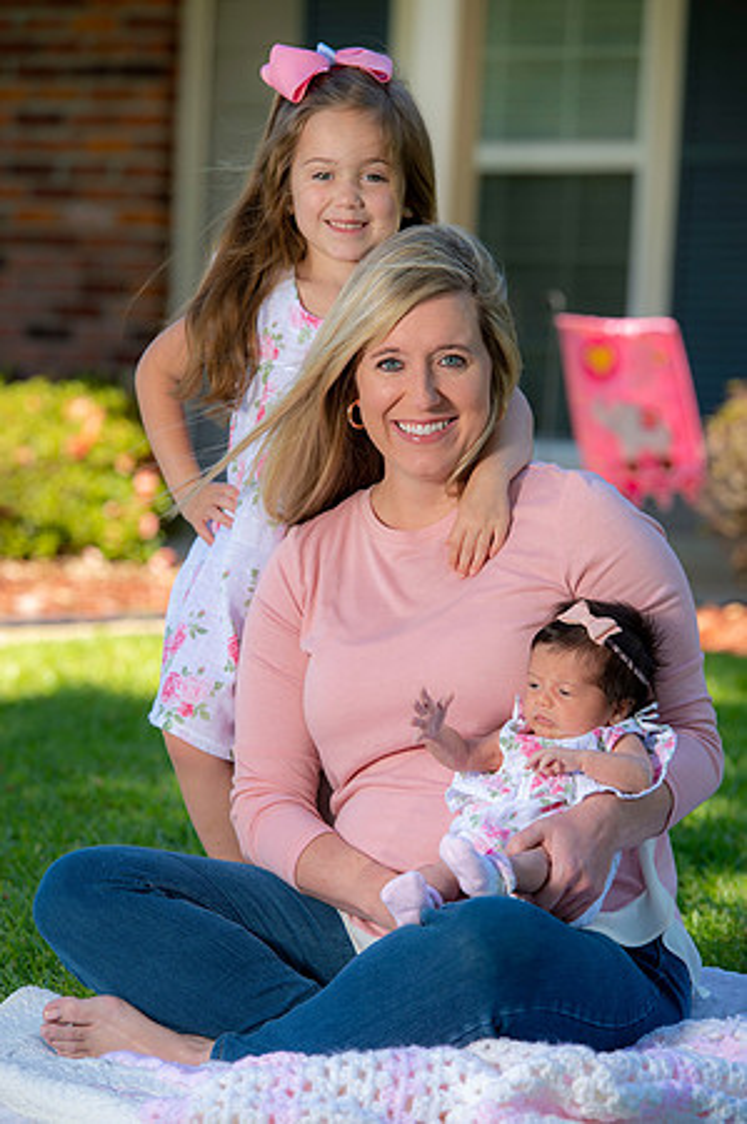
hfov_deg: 8.8
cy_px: 562
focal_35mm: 155
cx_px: 374
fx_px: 4835
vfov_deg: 13.3
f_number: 5.6
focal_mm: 155
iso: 100
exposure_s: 1/160
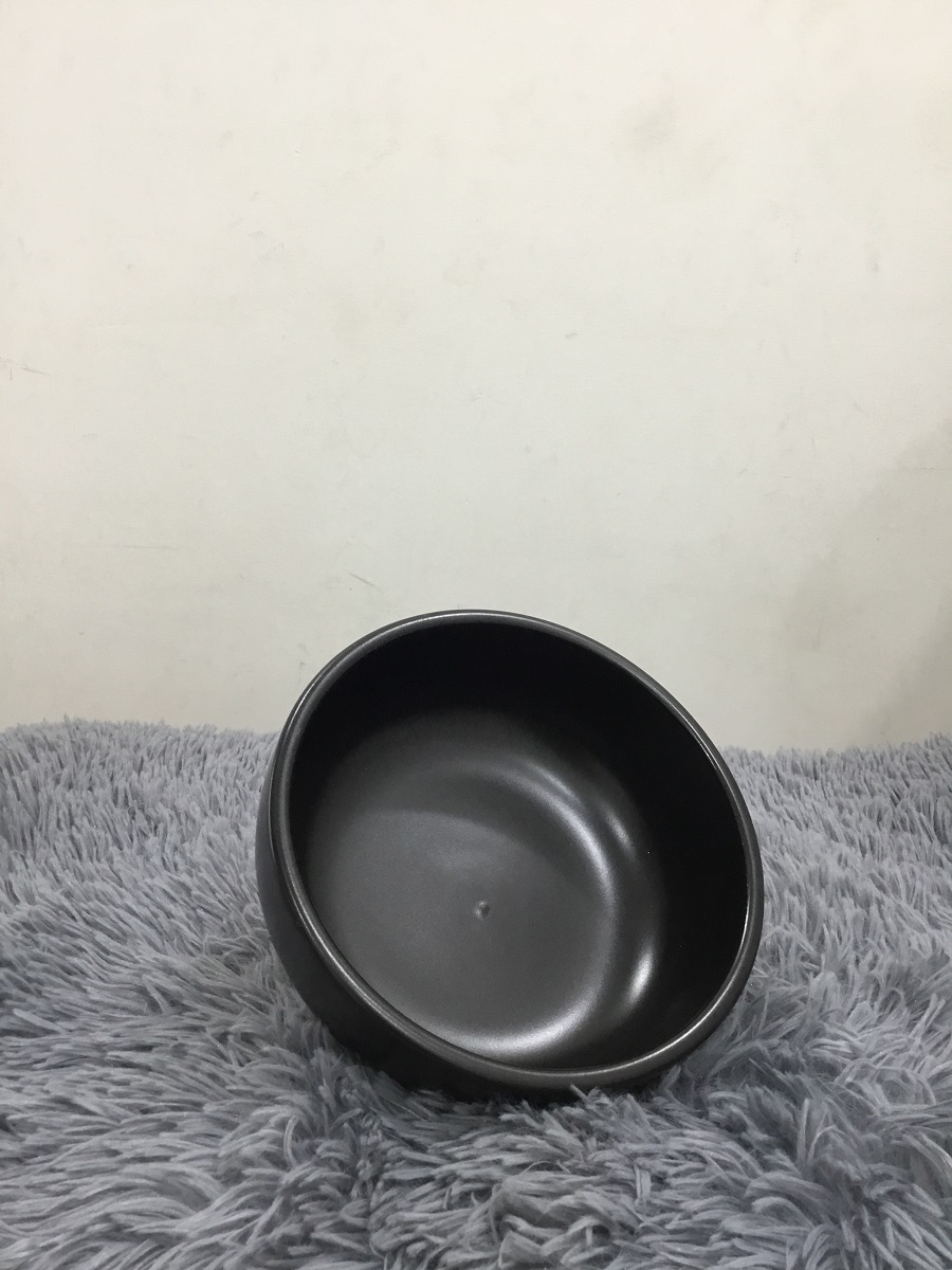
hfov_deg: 45.4
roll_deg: -0.1
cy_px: 635
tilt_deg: -12.2
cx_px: 476
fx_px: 1137
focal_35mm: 31
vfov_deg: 58.4
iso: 100
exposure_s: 1/33
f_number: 2.4
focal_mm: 3.3
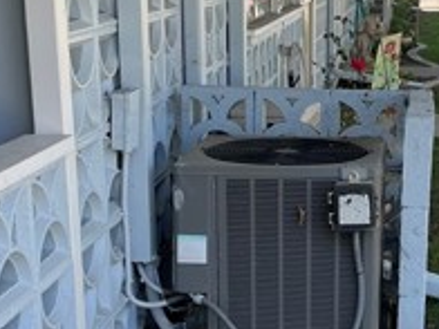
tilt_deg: -16.2
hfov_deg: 23.0
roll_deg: +0.5
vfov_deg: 17.2
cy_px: 260
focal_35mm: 85
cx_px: 275
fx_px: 1078
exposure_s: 1/639
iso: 50
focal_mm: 5.1
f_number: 1.6
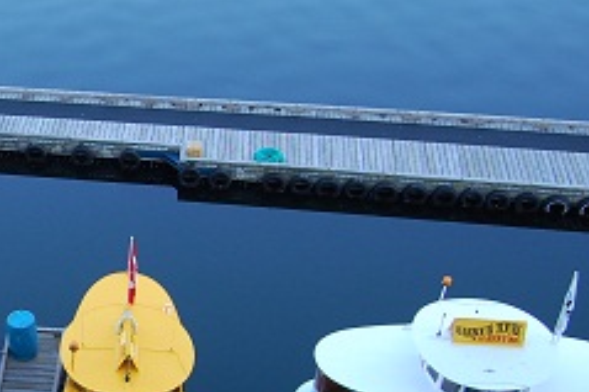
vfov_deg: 19.9
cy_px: 271
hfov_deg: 26.5
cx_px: -107
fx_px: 1112
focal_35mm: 68
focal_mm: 18
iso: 250
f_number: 5.6
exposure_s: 1/125
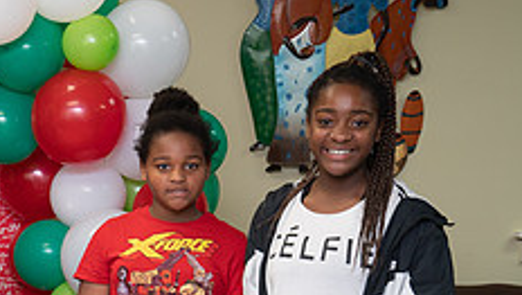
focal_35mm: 102
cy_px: 377
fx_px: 1413
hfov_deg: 20.3
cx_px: -4
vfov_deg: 11.6
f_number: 4.5
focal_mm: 39
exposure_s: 1/80
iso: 640
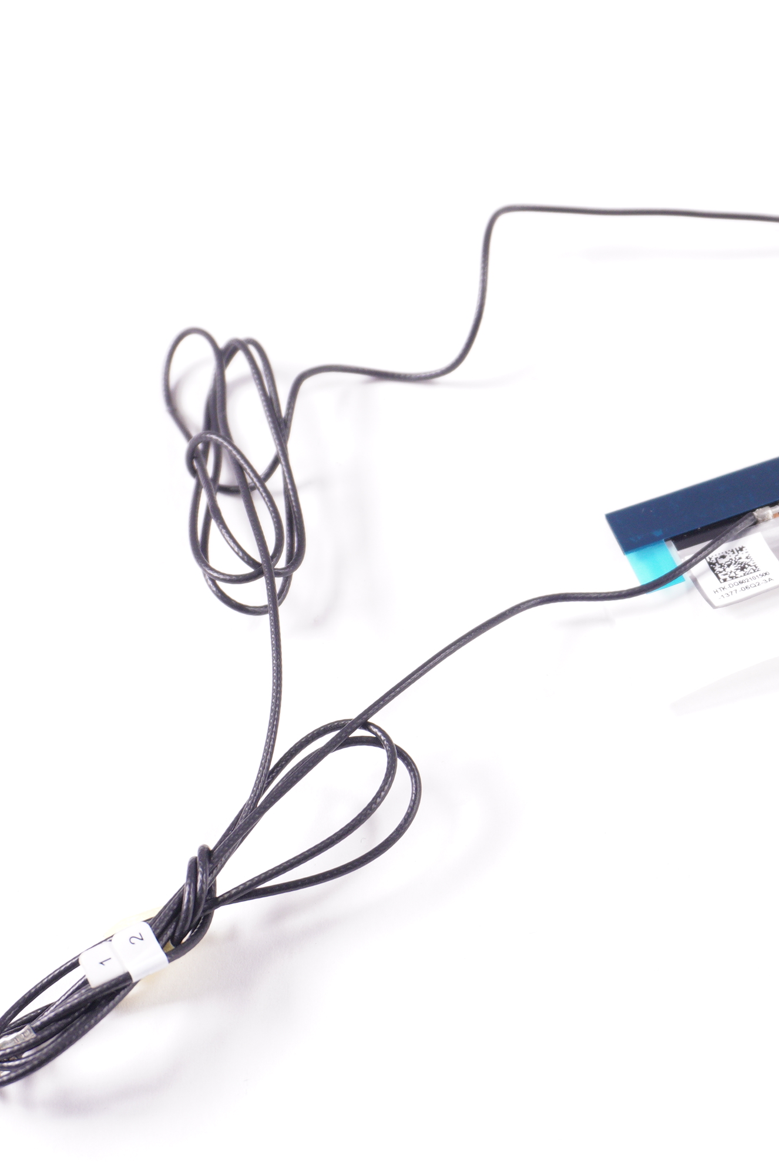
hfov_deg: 20.5
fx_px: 2133
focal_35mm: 66
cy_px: 583
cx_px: 598
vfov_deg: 30.6
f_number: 6.3
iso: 640
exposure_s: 1/200
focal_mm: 29
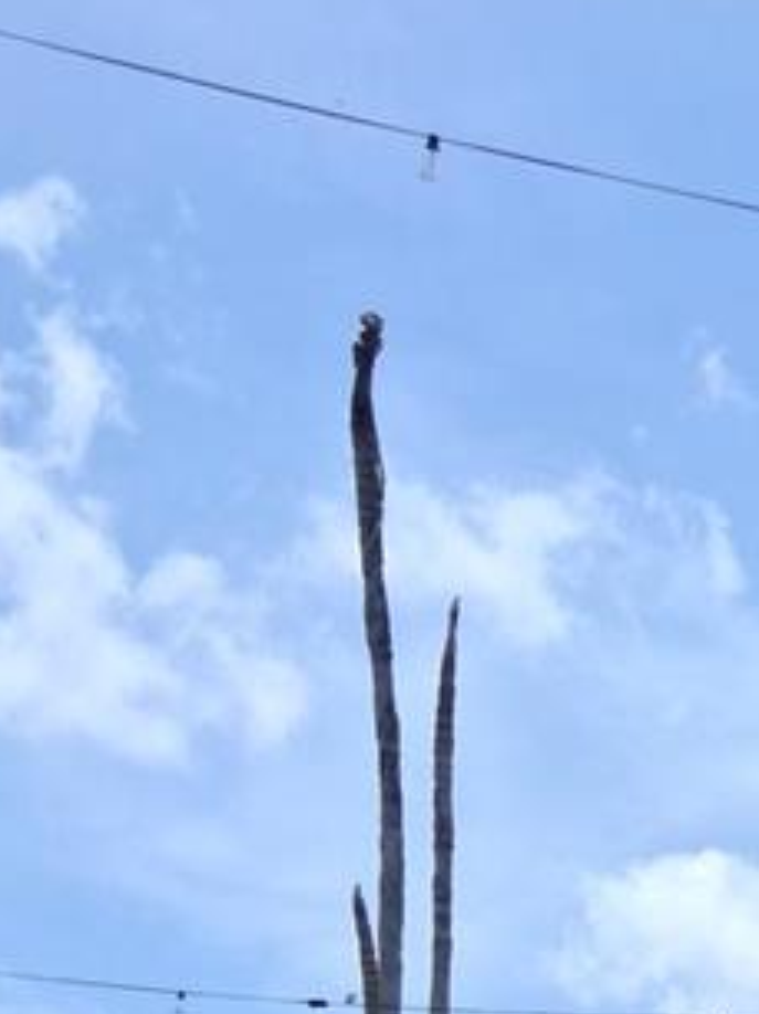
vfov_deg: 16.3
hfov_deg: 13.2
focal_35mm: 102
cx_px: 1322
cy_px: 1799
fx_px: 2986
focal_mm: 3.98
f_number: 1.8
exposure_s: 1/917
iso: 25
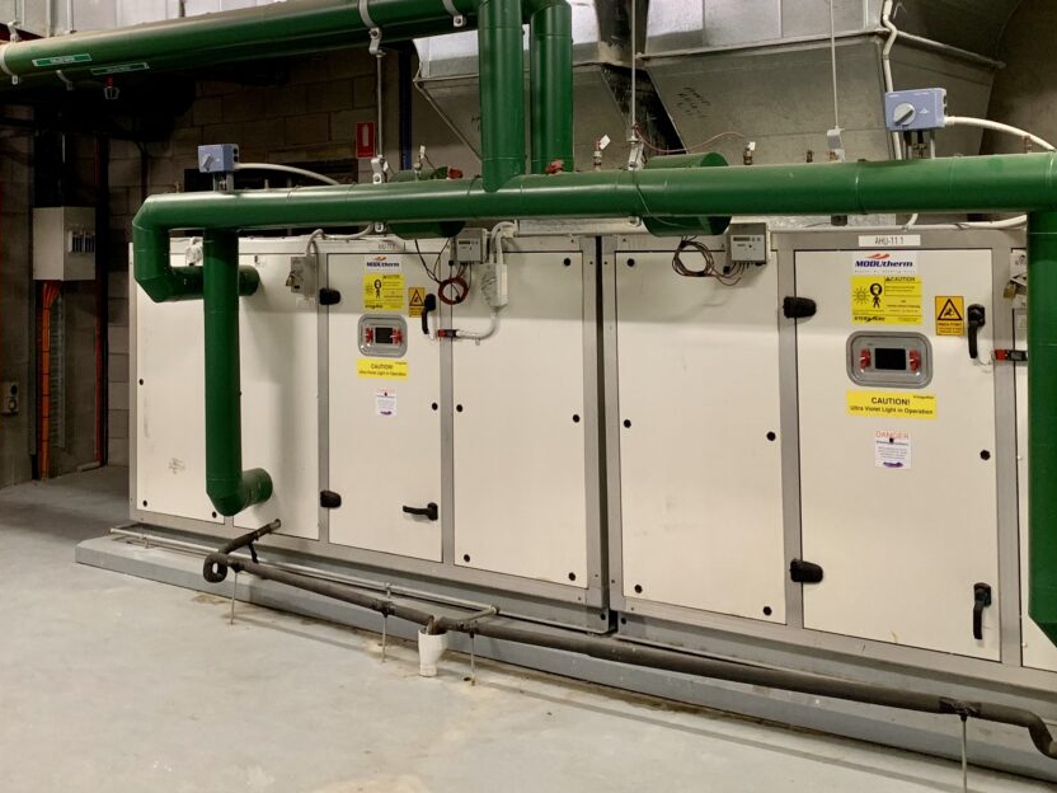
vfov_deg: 31.8
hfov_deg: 41.9
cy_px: 239
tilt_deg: +1.7
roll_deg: -0.2
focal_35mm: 45
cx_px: 438
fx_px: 1374
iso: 250
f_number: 1.8
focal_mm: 4.25
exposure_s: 1/50
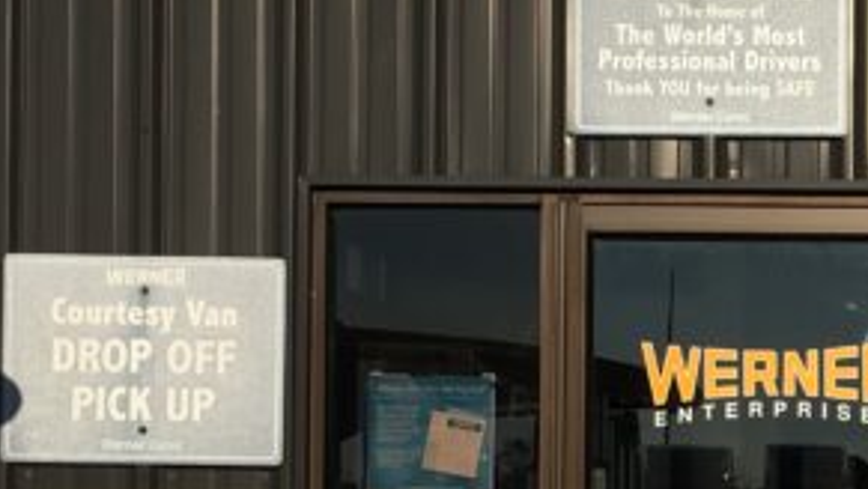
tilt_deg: +1.0
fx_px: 2556
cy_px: 492
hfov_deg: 18.5
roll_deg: -1.1
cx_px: 984
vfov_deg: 10.8
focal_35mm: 111
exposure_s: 1/1972
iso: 25
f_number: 2.2
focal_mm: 4.15
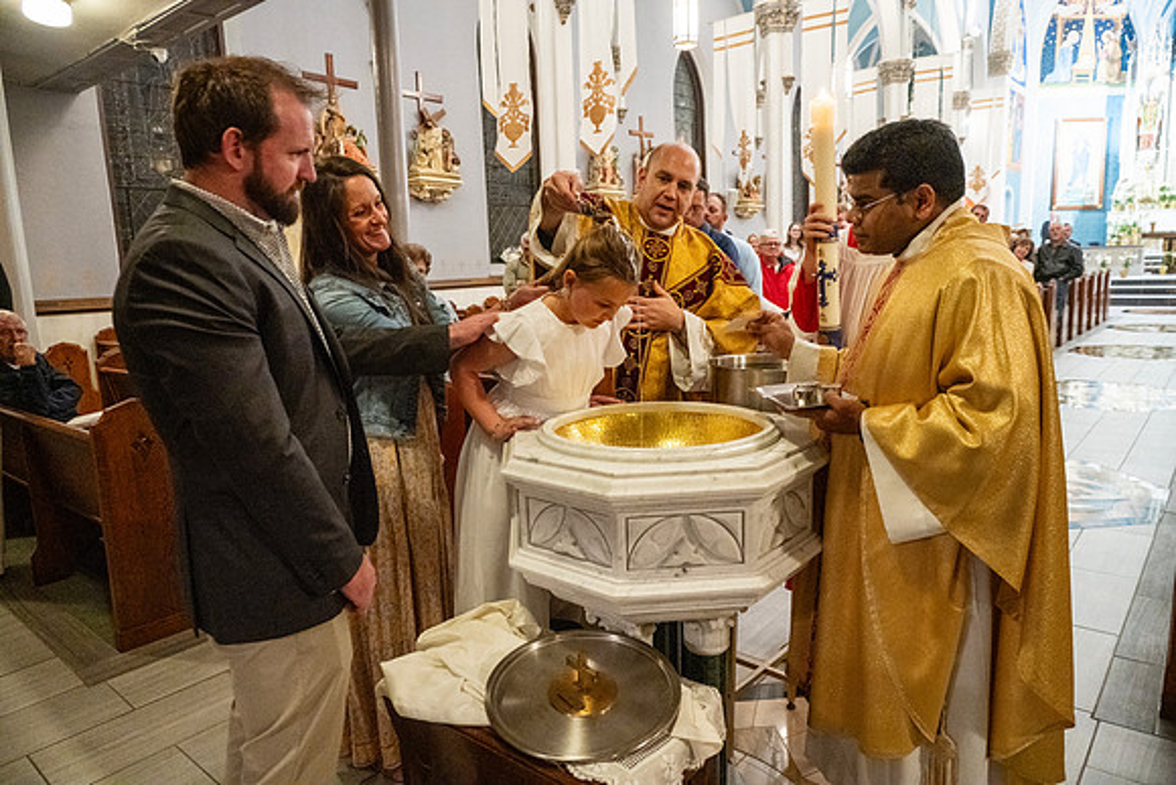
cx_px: 588
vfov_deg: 53.2
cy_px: 392
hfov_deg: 73.7
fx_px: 784
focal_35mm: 24
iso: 5000
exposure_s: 1/60
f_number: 4.5
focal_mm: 24
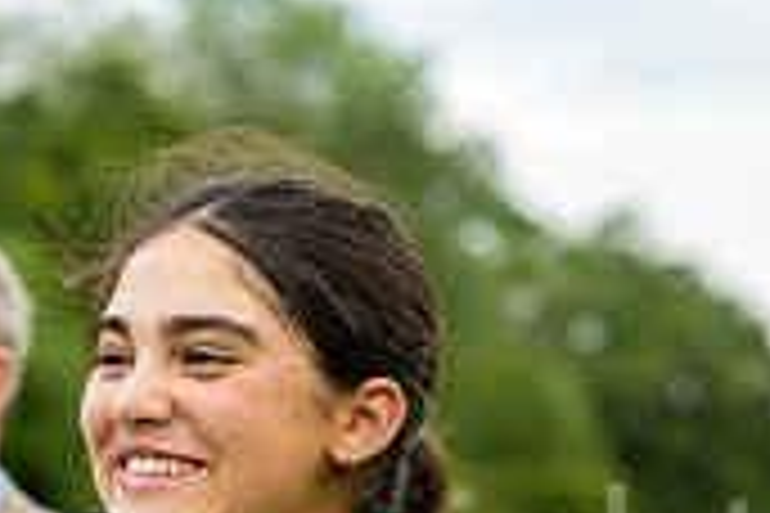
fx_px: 6181
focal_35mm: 289
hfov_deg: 7.1
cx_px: 504
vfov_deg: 4.7
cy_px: 857
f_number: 4
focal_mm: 85
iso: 400
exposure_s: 1/400
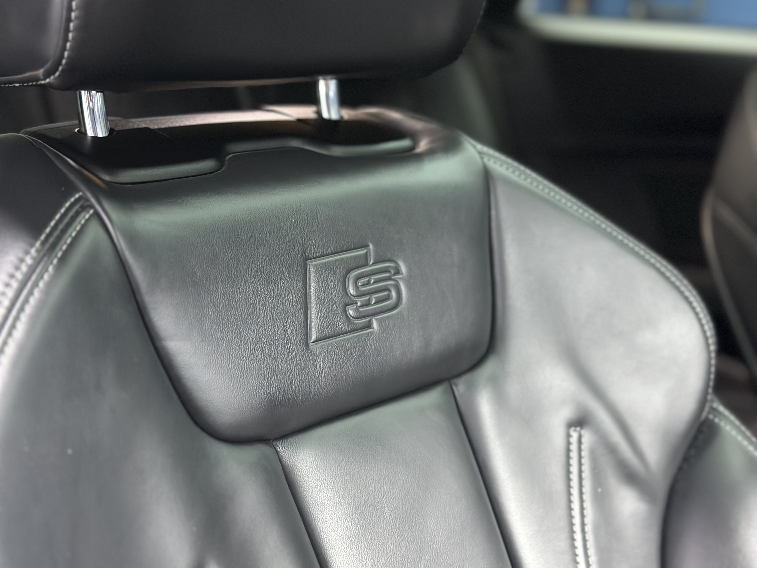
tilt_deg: -14.7
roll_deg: -0.8
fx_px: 1050
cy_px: 284
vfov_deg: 30.3
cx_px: 378
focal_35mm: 48
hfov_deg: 39.7
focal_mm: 6.86
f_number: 1.78
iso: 640
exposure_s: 1/25
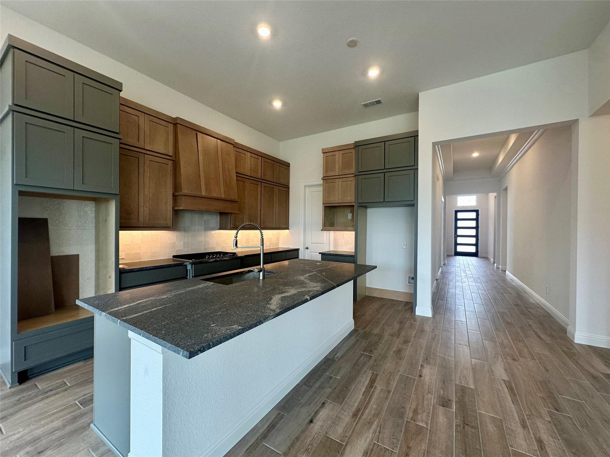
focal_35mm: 14
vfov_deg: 85.7
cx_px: 305
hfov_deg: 102.1
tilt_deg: +1.0
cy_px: 228
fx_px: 247
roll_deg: +0.2
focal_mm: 2.22
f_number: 2.2
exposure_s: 1/120
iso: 125
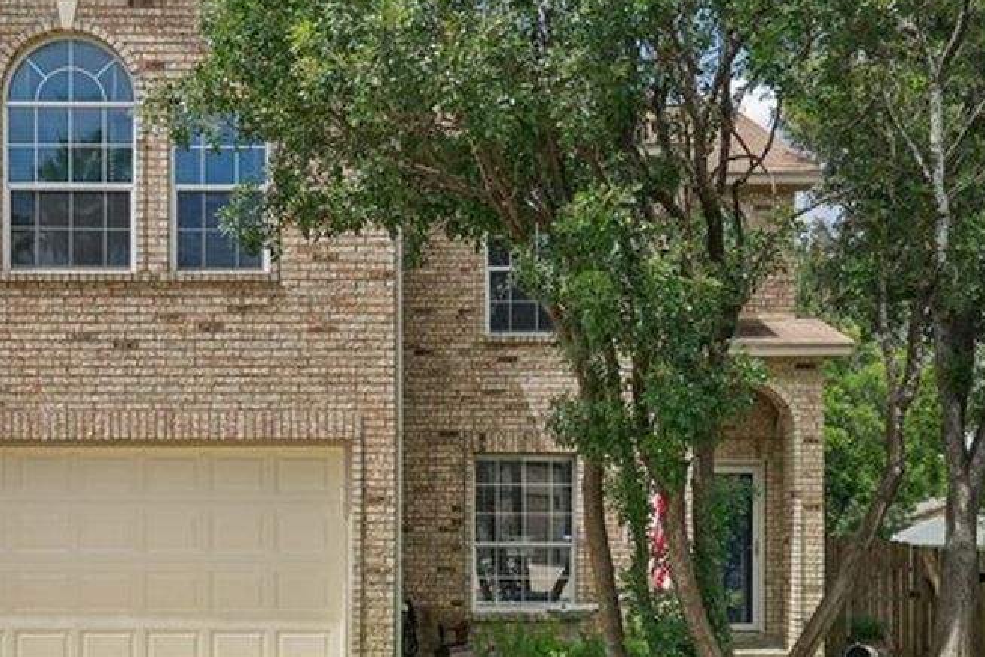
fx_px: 1286
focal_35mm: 47
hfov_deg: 41.7
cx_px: 398
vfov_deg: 28.6
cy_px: 329
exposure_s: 1/320
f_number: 8
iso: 200
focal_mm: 30
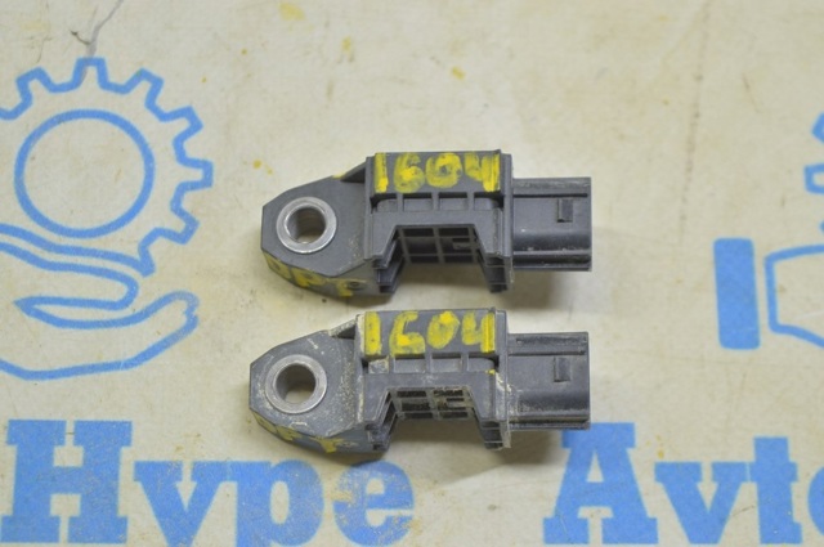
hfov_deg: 24.6
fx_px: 1886
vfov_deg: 16.5
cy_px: 274
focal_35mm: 82
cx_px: 412
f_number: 5.6
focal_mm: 55
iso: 400
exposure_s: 1/20
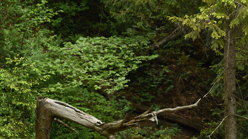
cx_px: 92
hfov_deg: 10.5
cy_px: 133
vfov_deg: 5.9
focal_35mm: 205
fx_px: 1348
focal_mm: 120
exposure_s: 1/50
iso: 100
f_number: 5.6
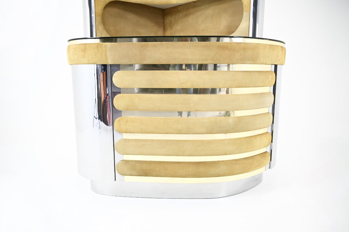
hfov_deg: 67.4
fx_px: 262
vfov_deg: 47.9
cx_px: 174
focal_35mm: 27
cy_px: 116
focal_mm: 18
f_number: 3.5
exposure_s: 1/125
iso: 2000
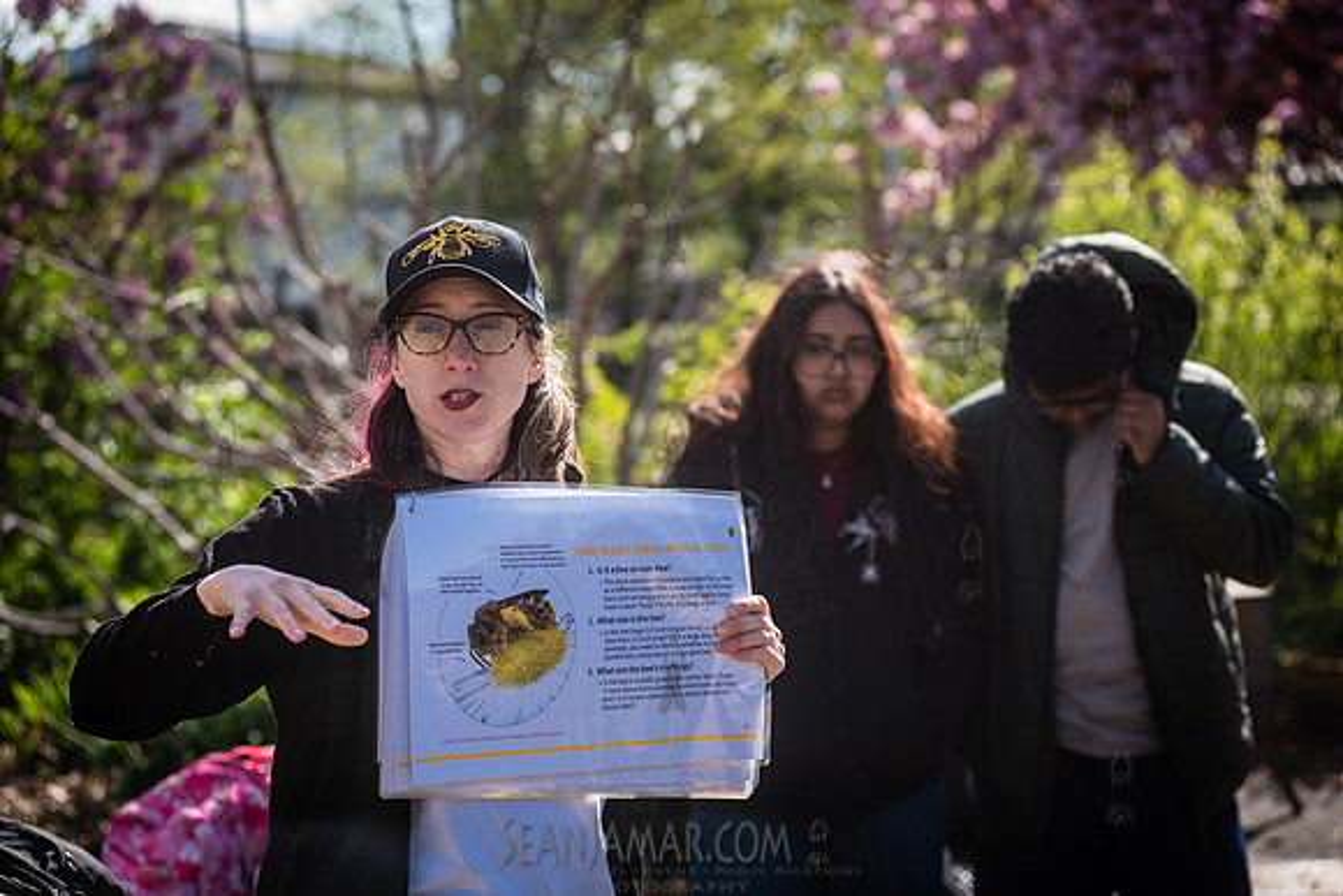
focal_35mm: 80
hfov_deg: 25.4
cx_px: 672
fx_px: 2985
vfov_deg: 17.1
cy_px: 448
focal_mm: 80
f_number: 4
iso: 80
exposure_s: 1/400
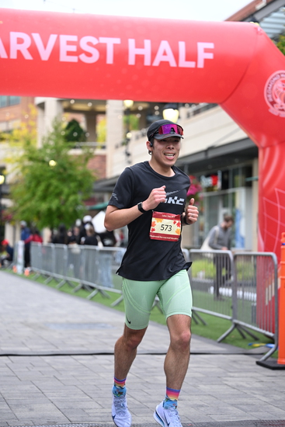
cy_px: 214
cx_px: 142
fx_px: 973
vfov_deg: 24.8
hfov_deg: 16.7
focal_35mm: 82
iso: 1000
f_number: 2.8
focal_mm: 82
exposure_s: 1/1600
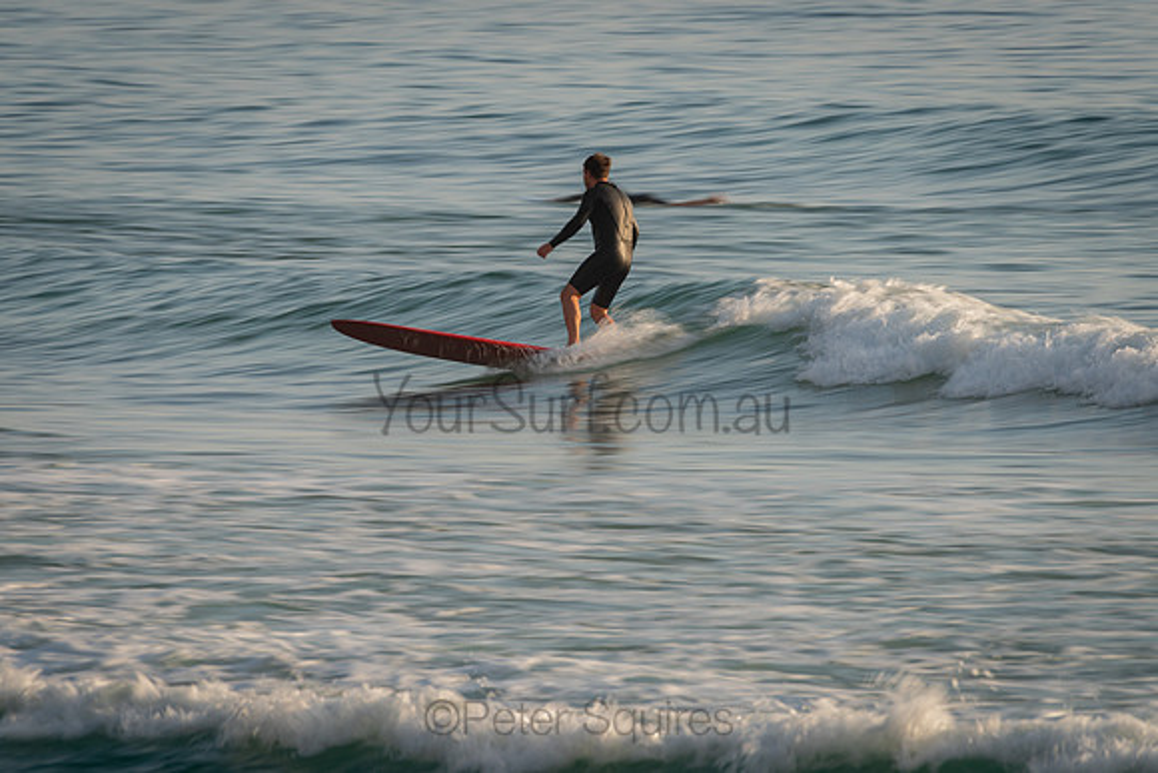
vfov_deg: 2.2
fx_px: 19707
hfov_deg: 3.4
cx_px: 586
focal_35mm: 613
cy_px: 302
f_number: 13
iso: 64
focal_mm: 500
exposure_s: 1/25
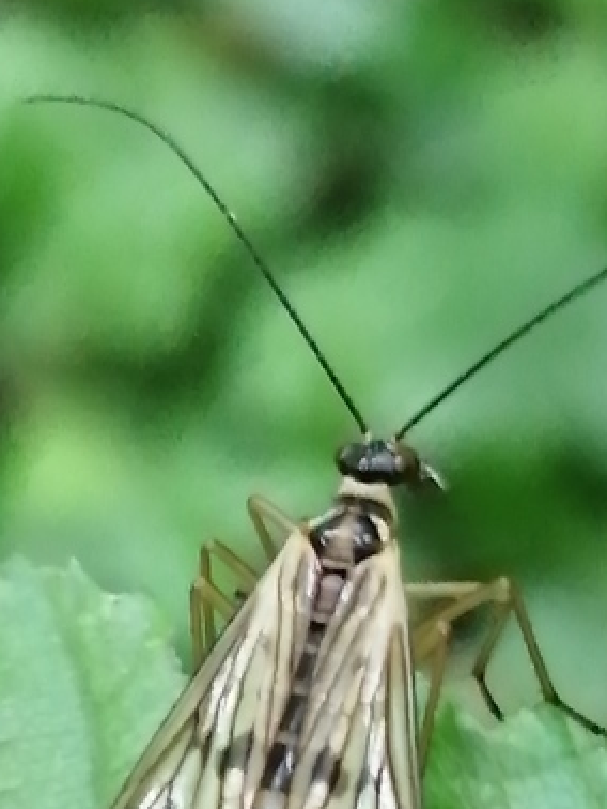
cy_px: 644
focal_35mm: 176
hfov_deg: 8.4
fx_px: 4110
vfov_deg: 11.2
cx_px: 289
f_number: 1.8
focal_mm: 3.46
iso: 400
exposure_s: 1/25.7
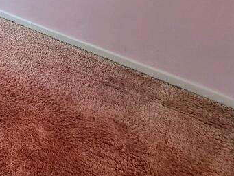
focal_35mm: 39
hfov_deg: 31.6
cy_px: -48
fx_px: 264
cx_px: -94
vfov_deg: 30.0
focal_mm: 2.2
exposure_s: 1/60.2
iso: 160
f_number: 2.2
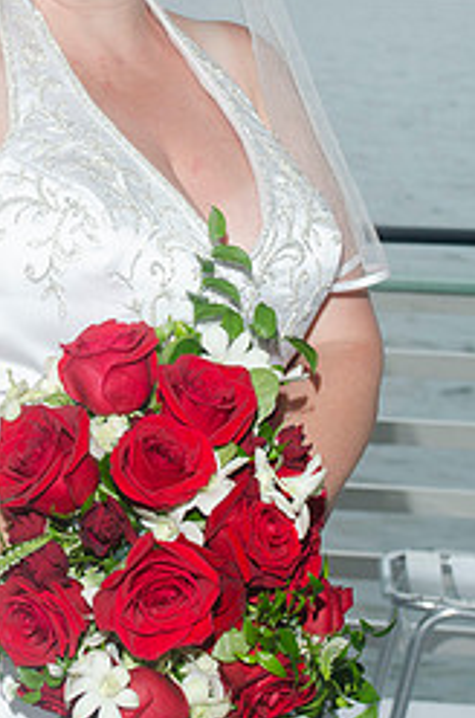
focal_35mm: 120
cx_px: 127
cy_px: 180
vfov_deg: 17.0
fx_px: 2388
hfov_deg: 11.3
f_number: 7.1
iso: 100
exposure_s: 1/160
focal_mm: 44
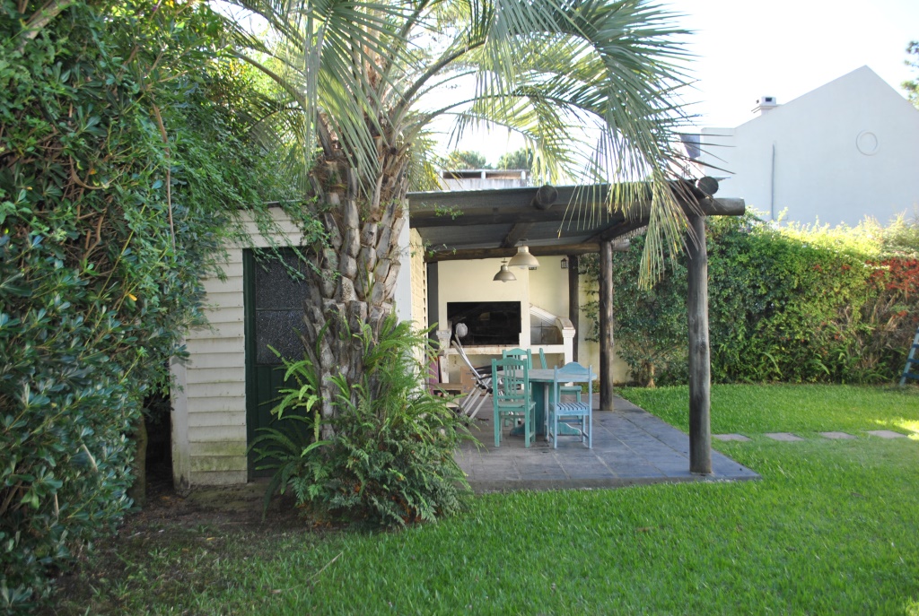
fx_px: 767
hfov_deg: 61.8
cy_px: 308
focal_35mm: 30
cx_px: 460
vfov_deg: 43.8
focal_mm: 20
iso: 140
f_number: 3.8
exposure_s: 1/125
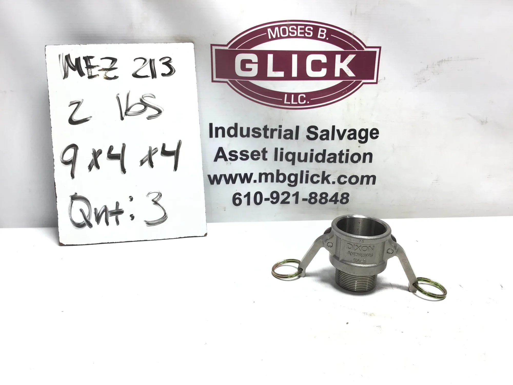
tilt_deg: -19.5
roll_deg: +0.1
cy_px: 192
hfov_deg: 58.4
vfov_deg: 45.4
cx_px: 256
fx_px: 459
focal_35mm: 31
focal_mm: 3.3
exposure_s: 1/120
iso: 32
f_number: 2.4
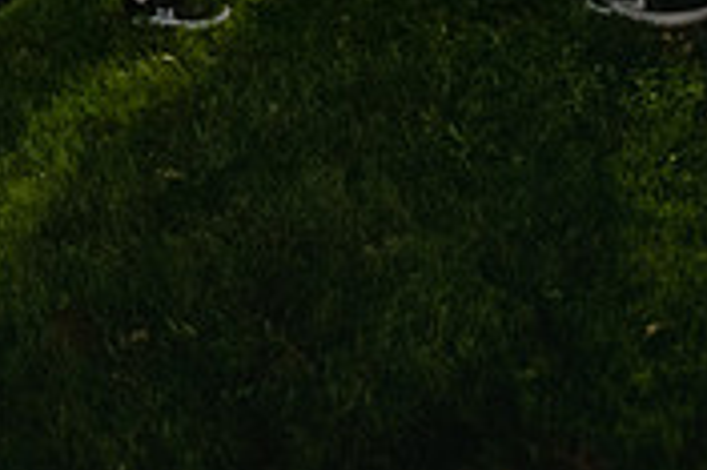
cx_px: -333
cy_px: -295
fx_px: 1099
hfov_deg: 26.6
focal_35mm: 56
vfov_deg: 19.8
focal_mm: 17
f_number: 3.2
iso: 6400
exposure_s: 1/40
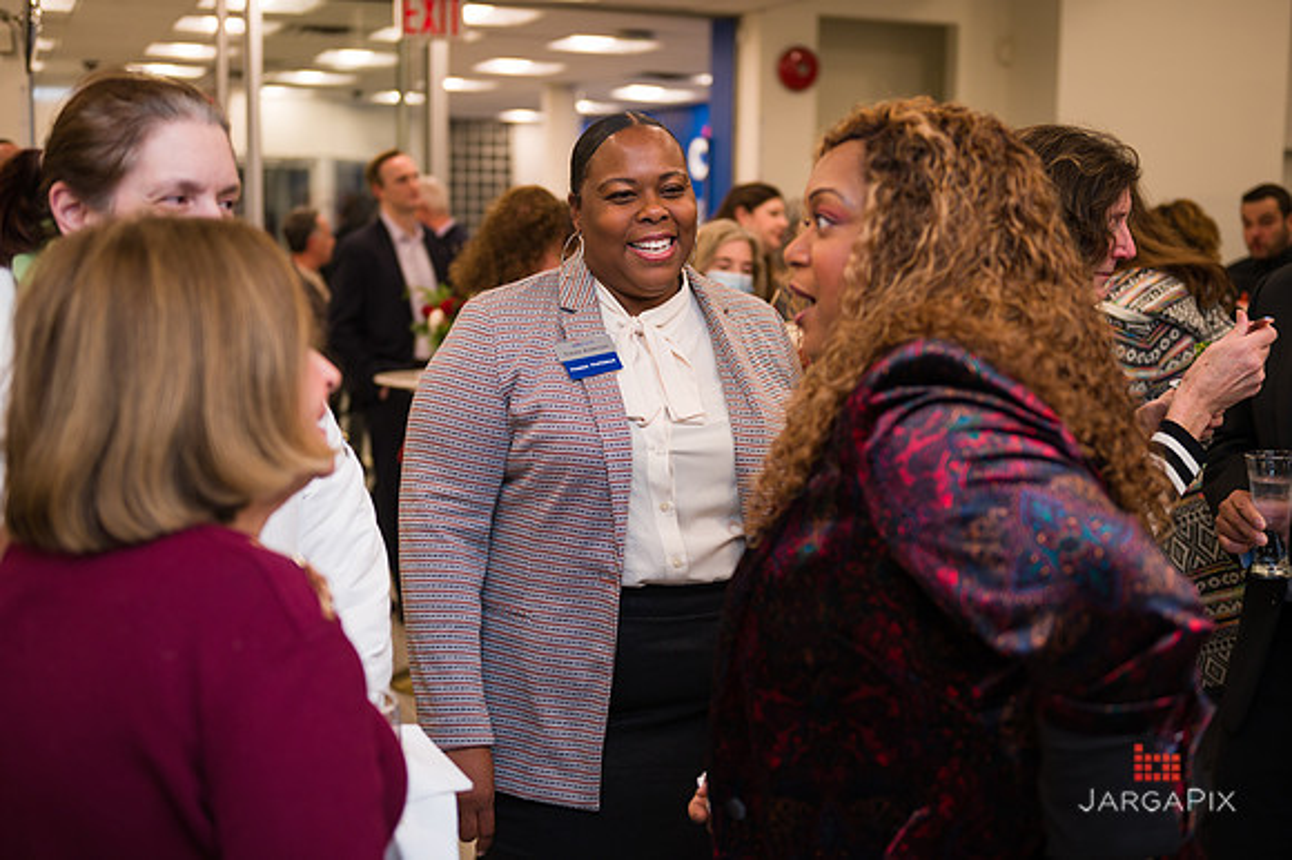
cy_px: 430
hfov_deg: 41.1
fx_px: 1722
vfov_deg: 28.0
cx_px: 646
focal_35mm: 48
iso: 400
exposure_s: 1/160
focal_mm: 48
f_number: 3.2
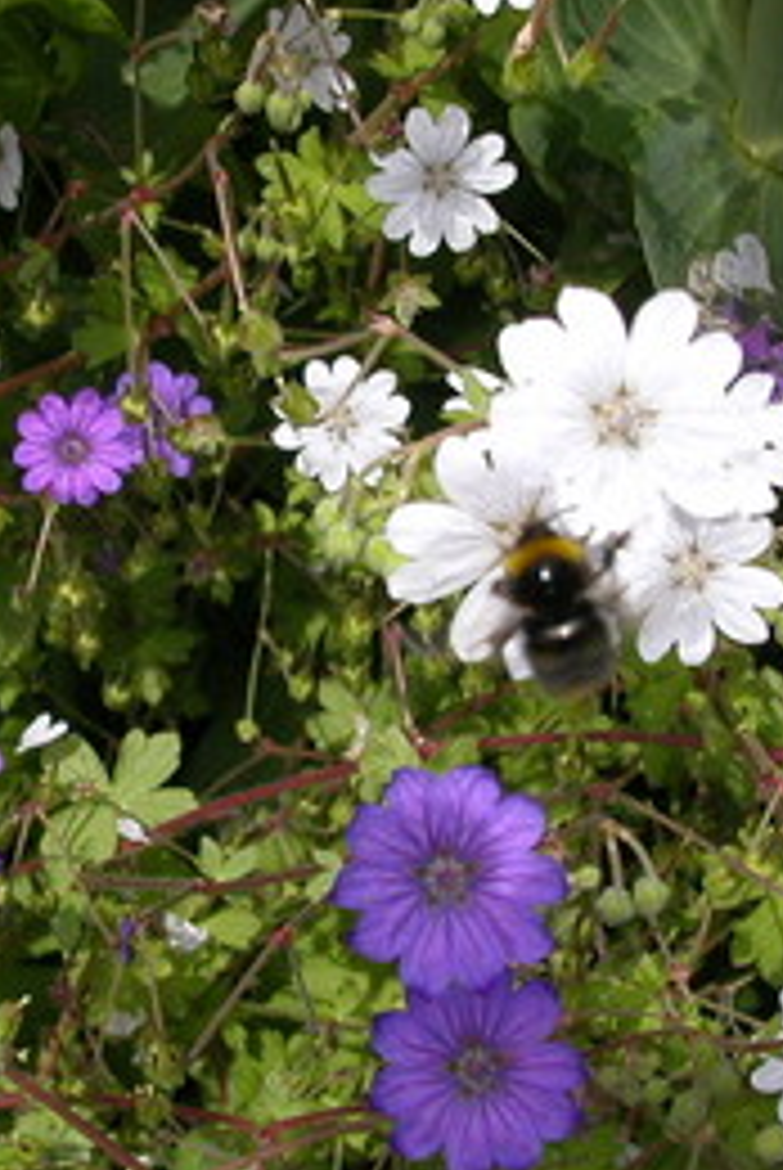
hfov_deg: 20.9
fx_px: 2115
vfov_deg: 30.9
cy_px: 662
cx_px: 248
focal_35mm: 65
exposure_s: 1/367
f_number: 4.5
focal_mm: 5.6
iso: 100
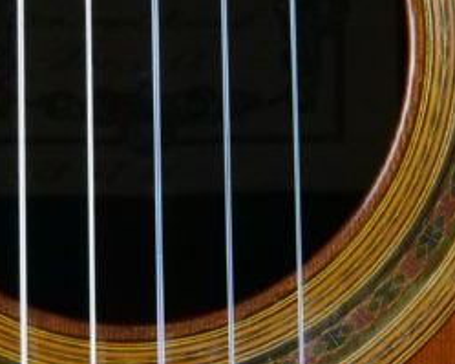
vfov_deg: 2.9
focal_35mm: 528
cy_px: -223
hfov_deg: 3.7
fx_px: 7107
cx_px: 59
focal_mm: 63
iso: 2000
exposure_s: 1/160
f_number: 5.5
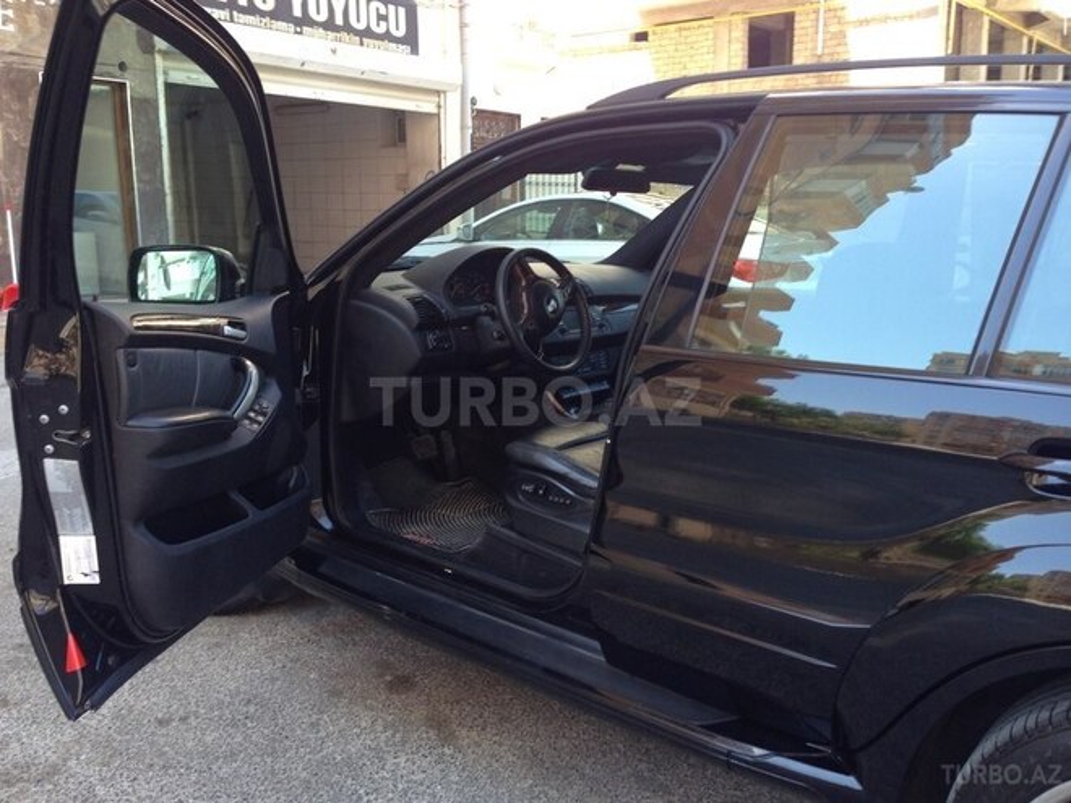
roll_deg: -1.1
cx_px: 536
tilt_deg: -10.8
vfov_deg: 42.9
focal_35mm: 33
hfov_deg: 55.4
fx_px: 1021
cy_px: 402
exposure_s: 1/120
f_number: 2.4
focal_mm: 4.12
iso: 50
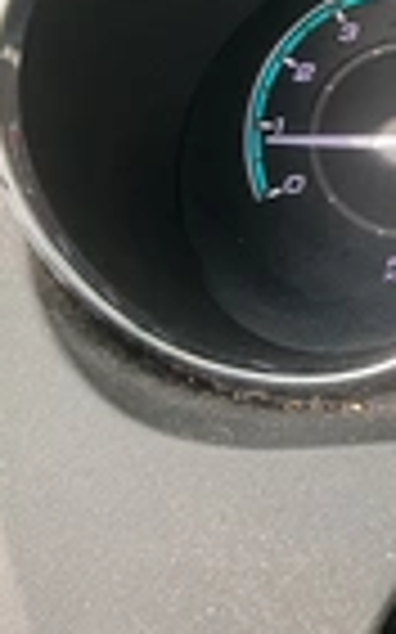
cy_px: 13
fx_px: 1504
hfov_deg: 12.9
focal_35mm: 87
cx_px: 814
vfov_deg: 23.0
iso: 64
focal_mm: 3
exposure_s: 1/87
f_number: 1.8
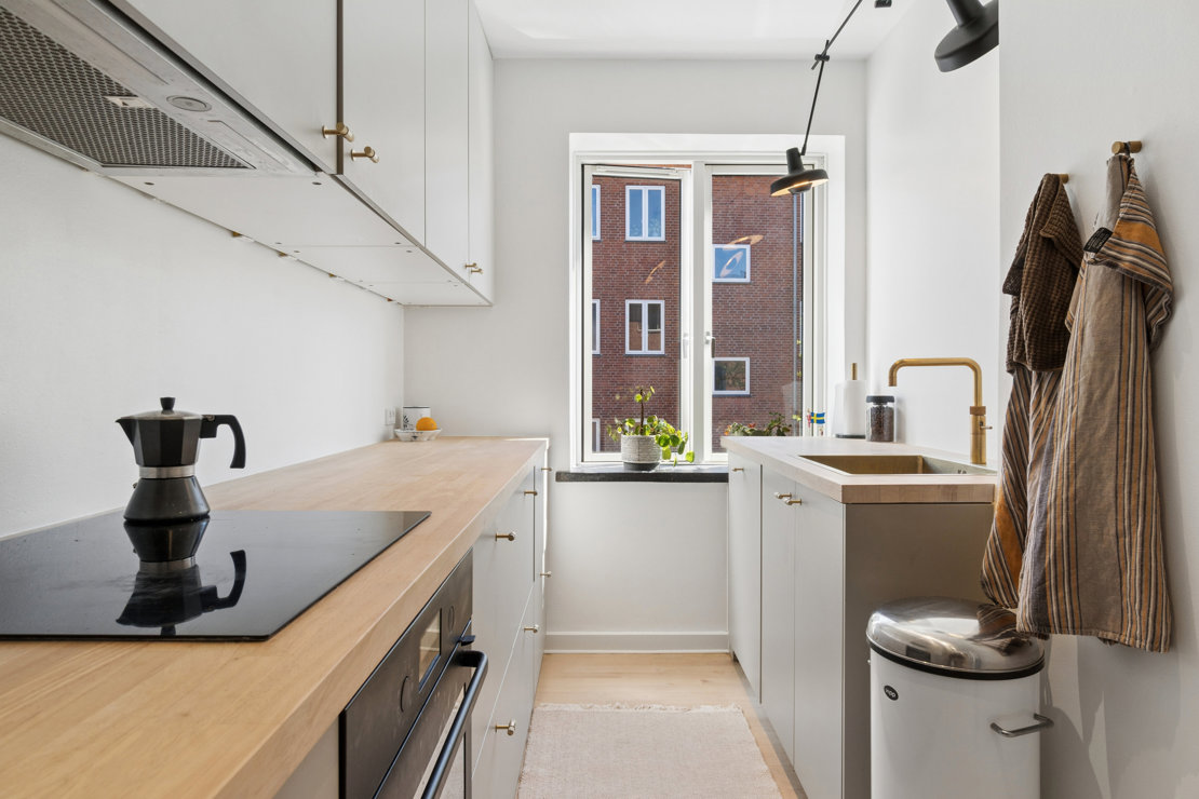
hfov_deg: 81.2
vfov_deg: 59.5
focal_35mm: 21
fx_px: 699
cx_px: 600
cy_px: 400
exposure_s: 1/60
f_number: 8
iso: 200
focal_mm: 14
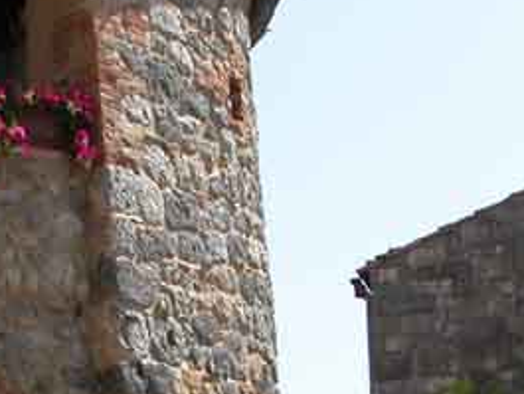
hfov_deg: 12.7
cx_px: 51
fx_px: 2332
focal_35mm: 154
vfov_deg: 9.6
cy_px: 430
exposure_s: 1/298
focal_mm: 9.2
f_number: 5.7
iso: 100
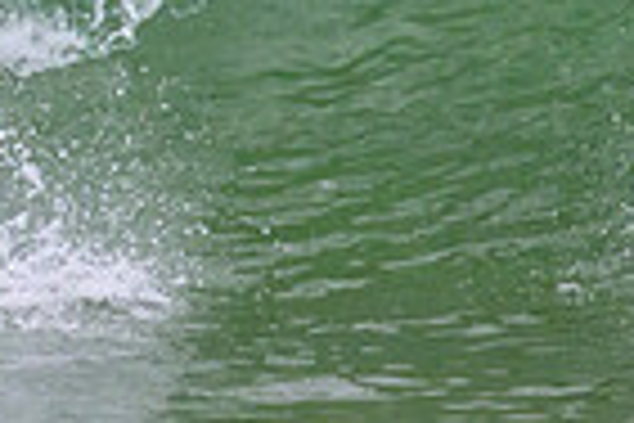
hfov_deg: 0.6
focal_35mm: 3296
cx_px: -346
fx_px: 58042
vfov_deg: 0.4
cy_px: -209
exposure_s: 1/2000
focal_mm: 800
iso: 1600
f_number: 11
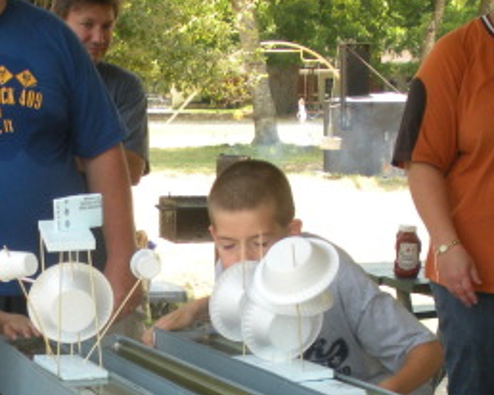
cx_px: 195
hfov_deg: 17.6
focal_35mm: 109
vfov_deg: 14.0
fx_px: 1592
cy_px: 353
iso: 88
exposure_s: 1/127
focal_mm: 6.3
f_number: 3.5
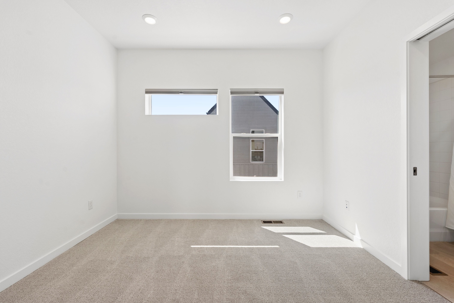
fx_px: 189
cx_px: 227
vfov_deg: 77.4
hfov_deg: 100.4
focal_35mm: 15
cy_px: 152
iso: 500
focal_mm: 15
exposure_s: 1/200
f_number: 9
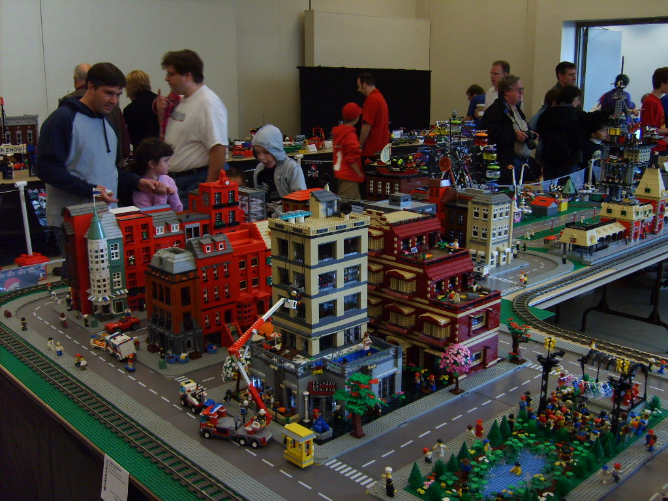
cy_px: 250
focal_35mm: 35
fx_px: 675
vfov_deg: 40.7
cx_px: 334
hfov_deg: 52.6
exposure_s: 1/30
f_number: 2.8
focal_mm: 5.8
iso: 100
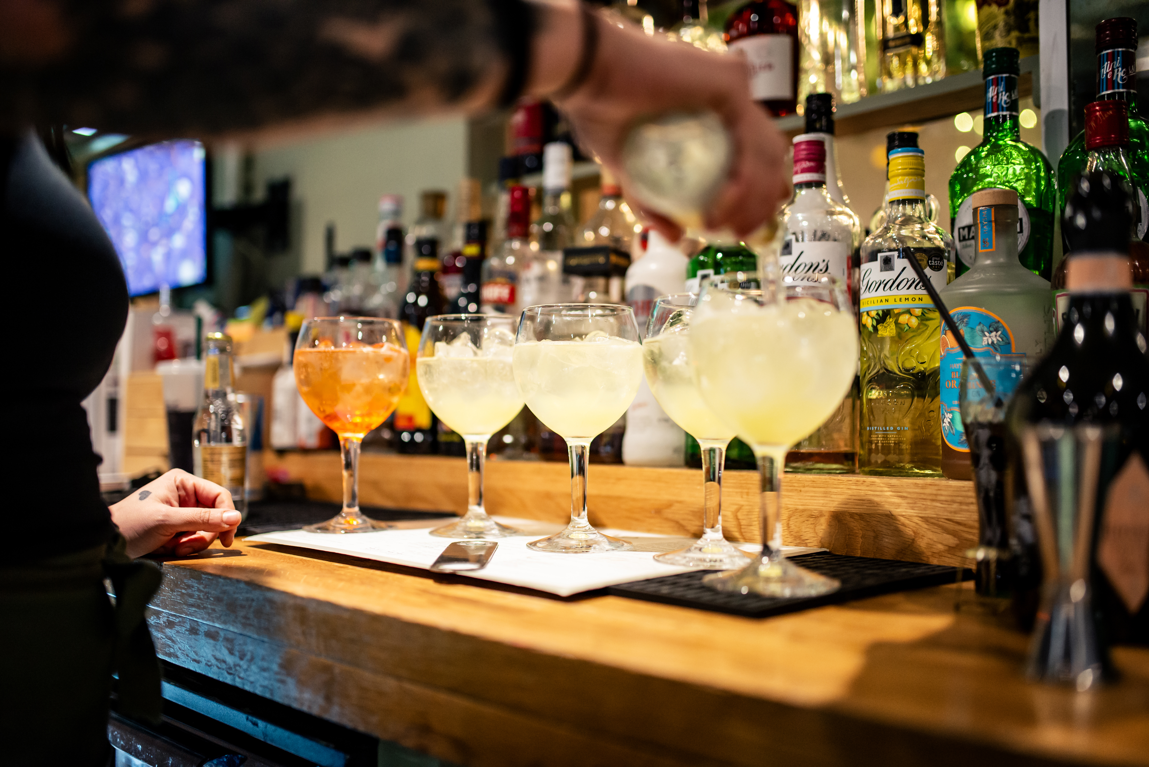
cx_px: 574
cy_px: 384
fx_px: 1117
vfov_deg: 37.9
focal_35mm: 35
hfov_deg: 54.4
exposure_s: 1/125
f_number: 1.4
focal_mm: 35
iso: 1400
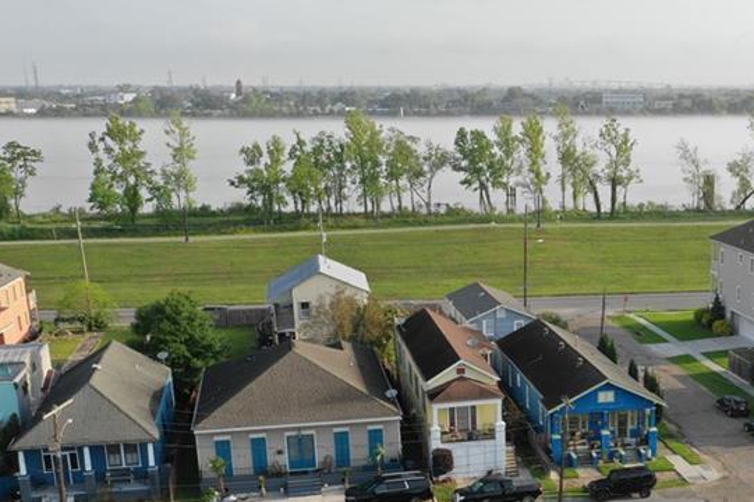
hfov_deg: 36.6
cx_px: 567
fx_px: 1109
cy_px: 450
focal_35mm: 53
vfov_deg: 24.7
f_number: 6.3
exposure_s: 1/200
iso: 100
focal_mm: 10.26
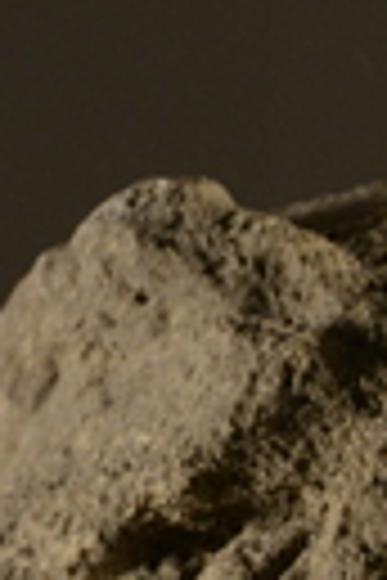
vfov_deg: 4.3
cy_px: 1021
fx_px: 7691
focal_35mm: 477
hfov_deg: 2.9
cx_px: 580
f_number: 5
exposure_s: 1/30
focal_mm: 62
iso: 1000
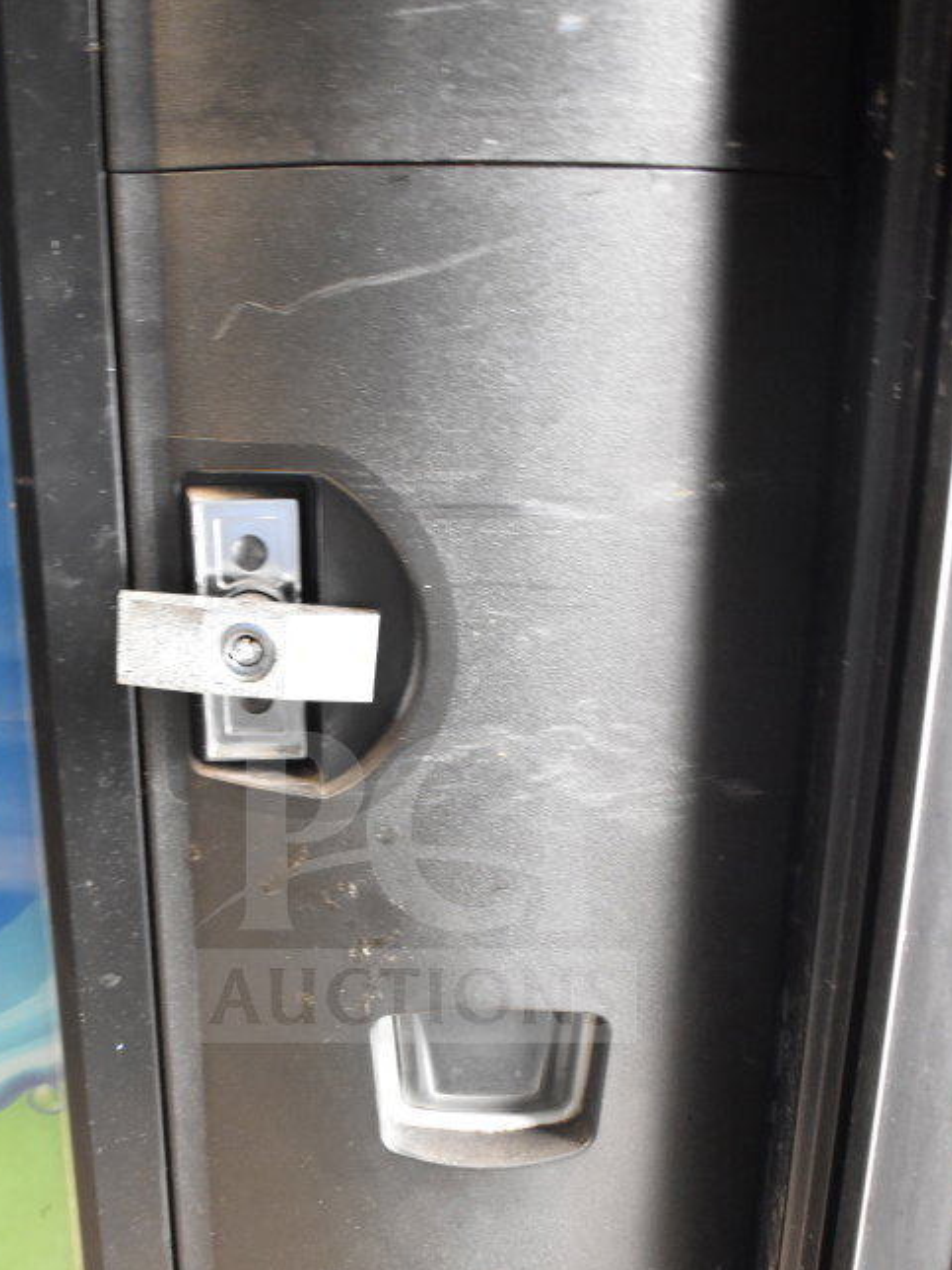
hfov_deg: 35.1
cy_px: 886
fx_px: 1503
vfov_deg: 44.8
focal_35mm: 41
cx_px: 414
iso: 2800
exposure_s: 1/30
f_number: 3.8
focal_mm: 20
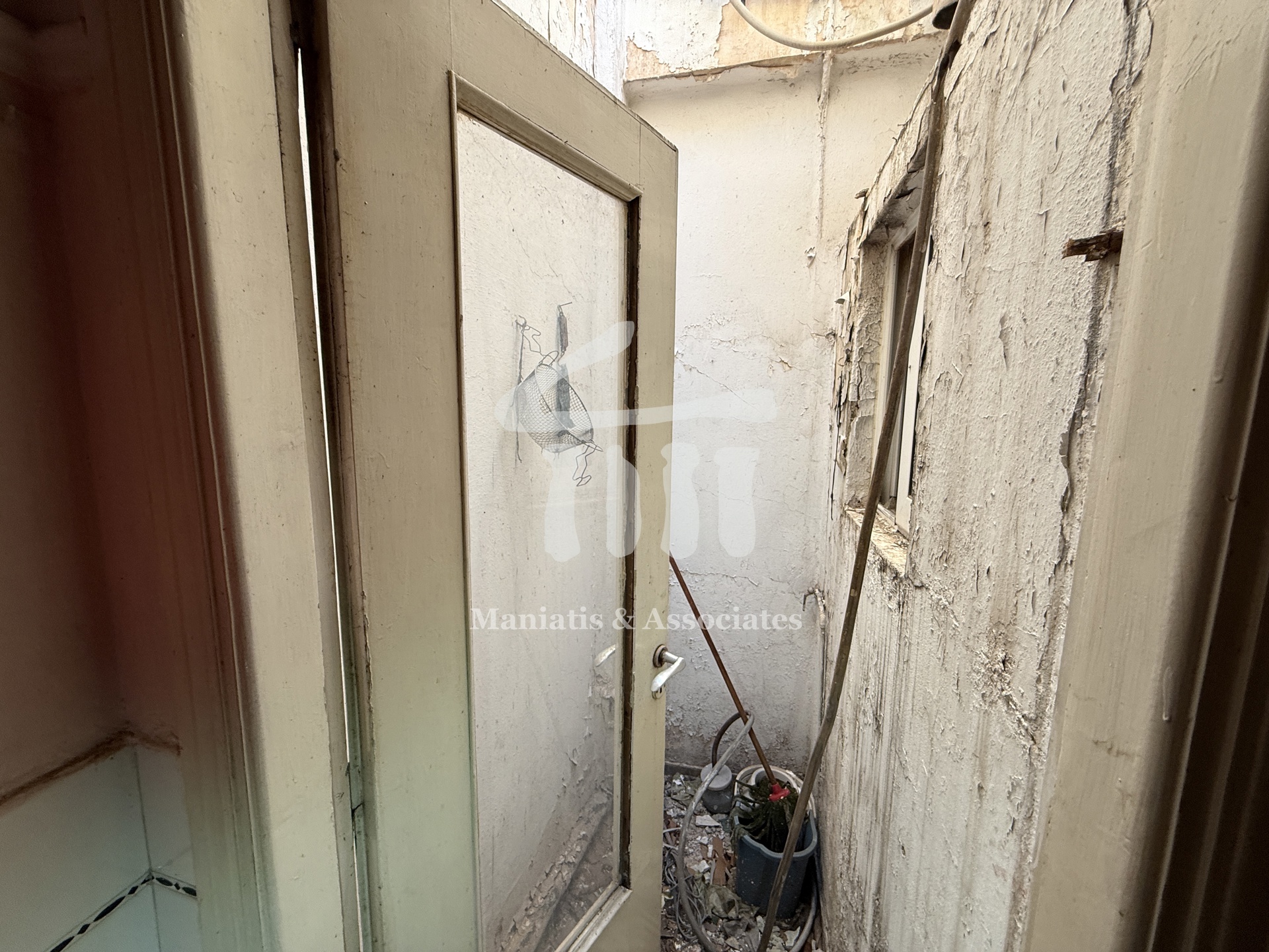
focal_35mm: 14
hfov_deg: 102.1
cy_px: 476
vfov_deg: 85.7
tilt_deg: -7.9
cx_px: 634
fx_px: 513
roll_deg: -0.7
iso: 125
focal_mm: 2.22
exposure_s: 1/104
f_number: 2.2
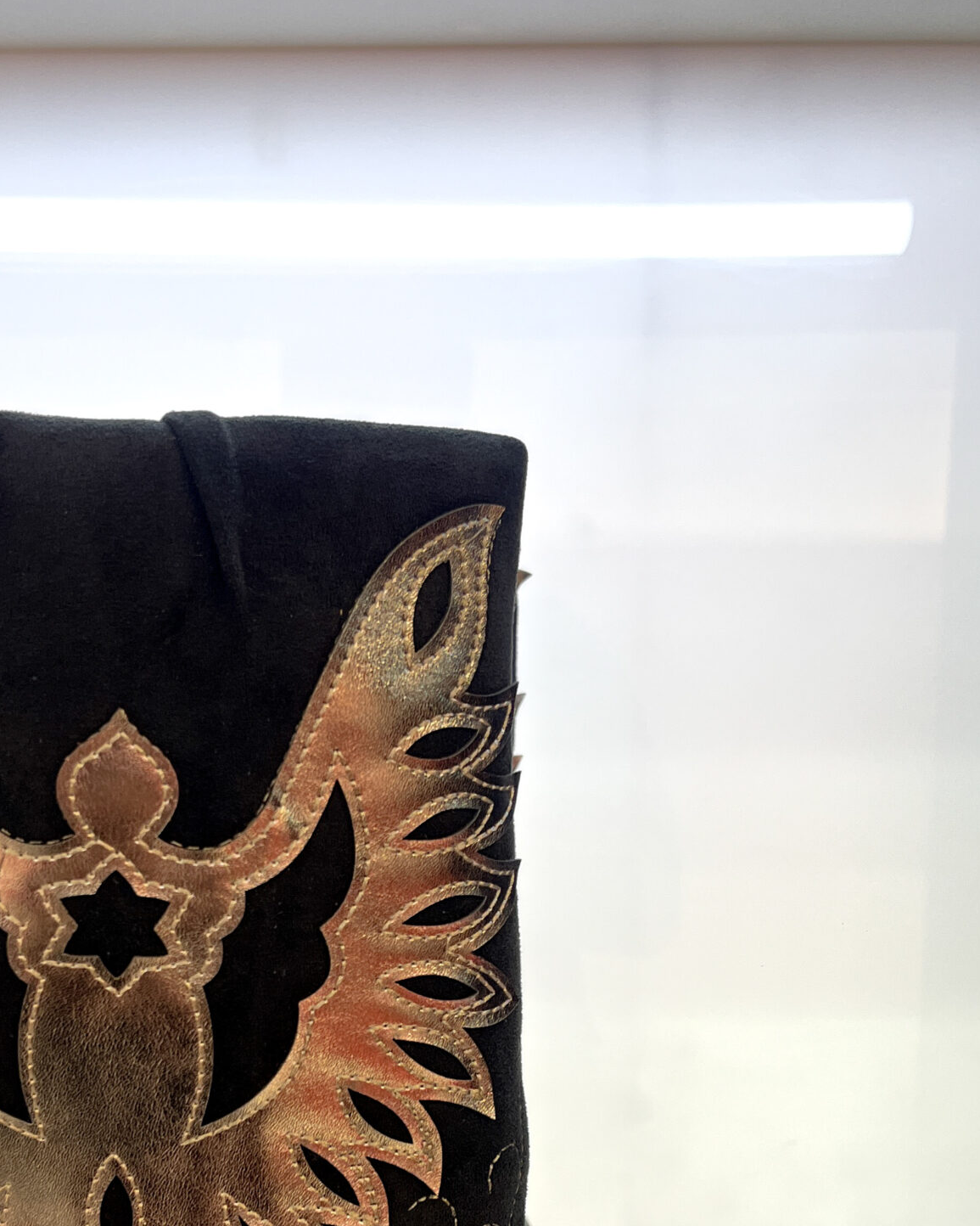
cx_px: 366
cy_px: 988
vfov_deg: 39.5
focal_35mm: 45
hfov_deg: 33.3
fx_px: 1632
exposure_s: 1/100
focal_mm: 5.1
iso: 125
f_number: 1.6
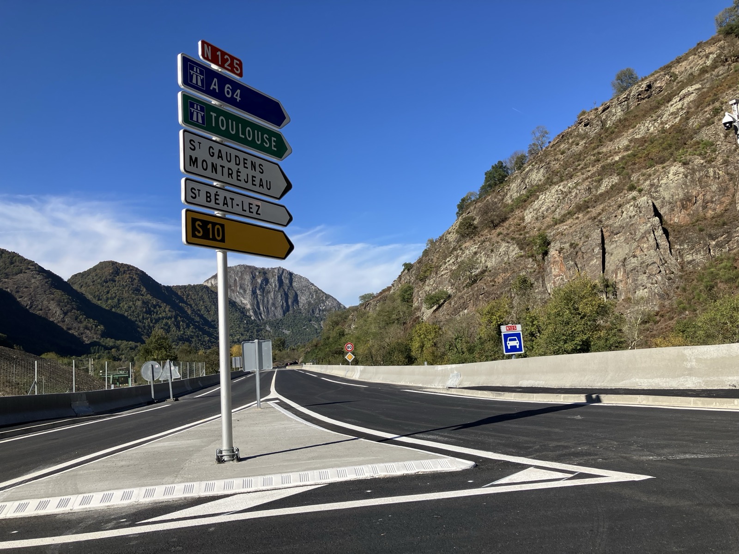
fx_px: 598
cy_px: 277
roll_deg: +3.8
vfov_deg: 49.7
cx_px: 370
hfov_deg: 63.4
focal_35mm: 28
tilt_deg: +7.4
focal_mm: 3.99
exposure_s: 1/2114
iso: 32
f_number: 1.8
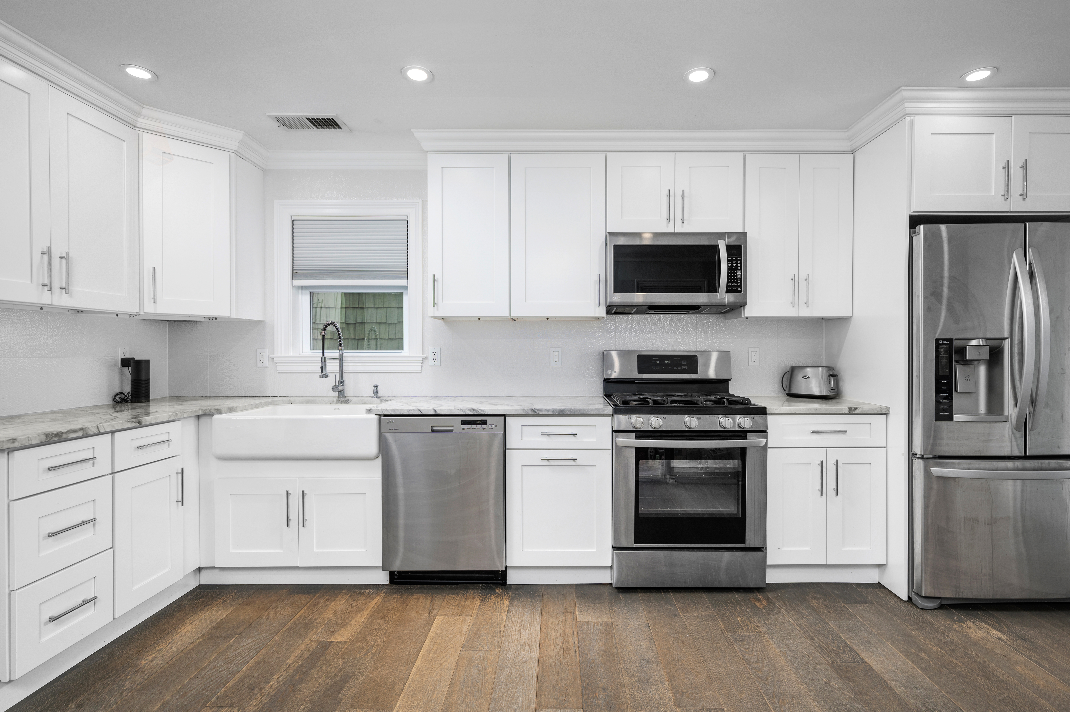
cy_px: 360
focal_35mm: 18
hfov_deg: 91.5
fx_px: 521
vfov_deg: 68.7
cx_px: 560
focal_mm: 16.5
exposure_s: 1/1.67
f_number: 7.1
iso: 320
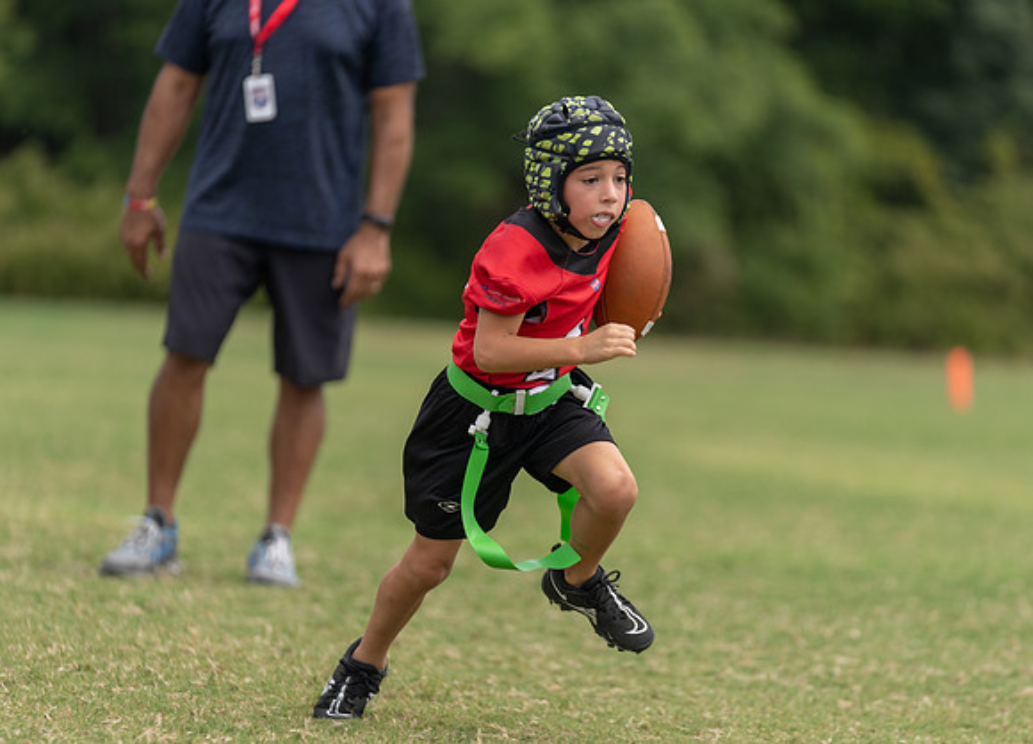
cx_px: 495
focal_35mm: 220
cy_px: 401
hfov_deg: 9.1
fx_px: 6462
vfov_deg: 6.6
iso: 100
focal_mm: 182
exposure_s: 1/1250
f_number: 2.8
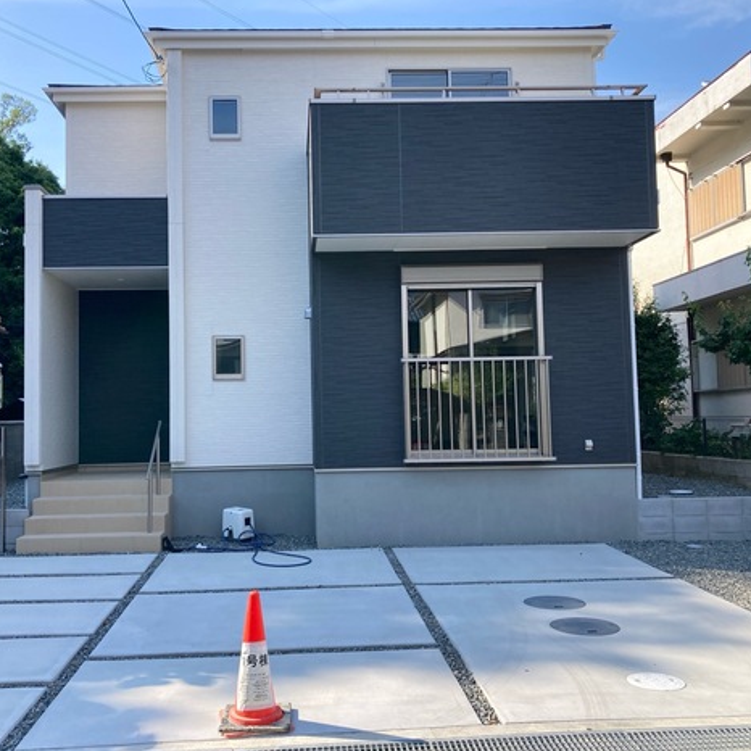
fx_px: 835
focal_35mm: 34
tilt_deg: +3.4
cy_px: 367
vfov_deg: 48.4
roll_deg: -0.4
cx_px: 321
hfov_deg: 48.3
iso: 20
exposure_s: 1/906
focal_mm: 3.99
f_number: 1.8
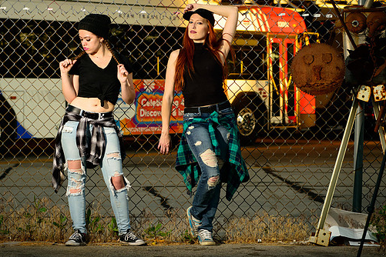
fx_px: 1340
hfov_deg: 16.4
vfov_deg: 11.0
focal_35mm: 125
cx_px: 157
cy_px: 140
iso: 160
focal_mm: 100
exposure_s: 1/200
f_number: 5.6
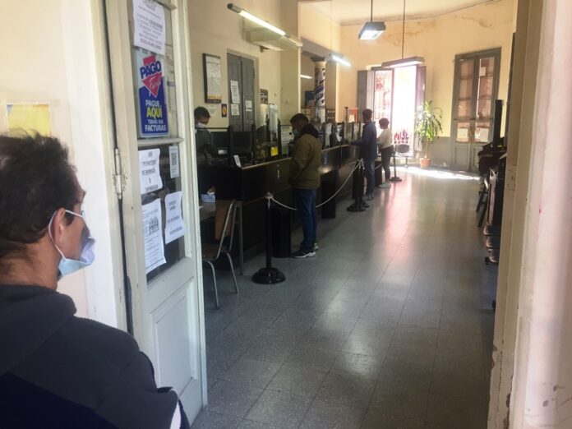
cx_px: 286
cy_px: 214
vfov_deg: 48.2
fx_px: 479
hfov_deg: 61.7
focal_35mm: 29
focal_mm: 4.15
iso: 40
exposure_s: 1/33
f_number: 2.2
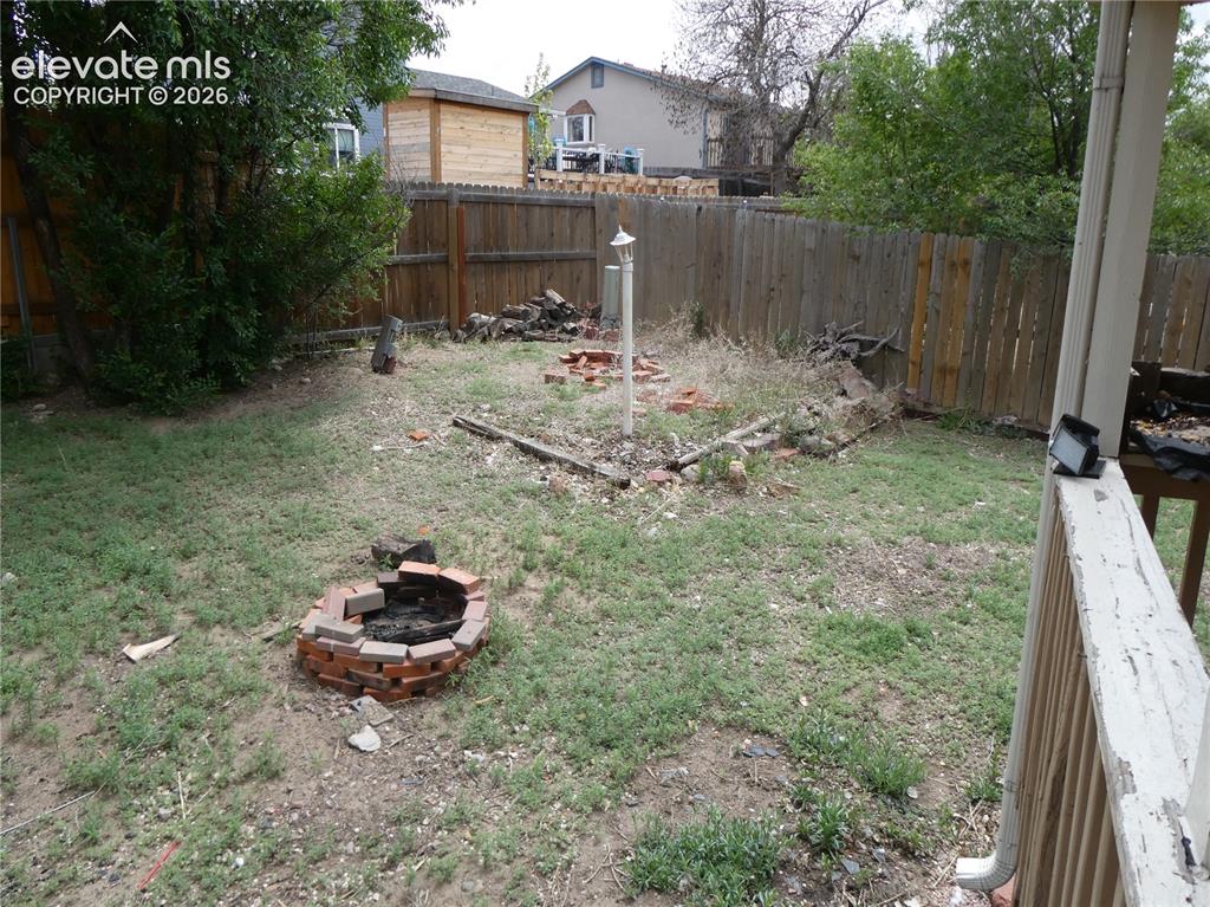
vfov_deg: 56.8
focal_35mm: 24
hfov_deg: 71.6
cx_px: 605
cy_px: 454
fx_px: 839
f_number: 3.3
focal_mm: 4.3
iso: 80
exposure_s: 1/400
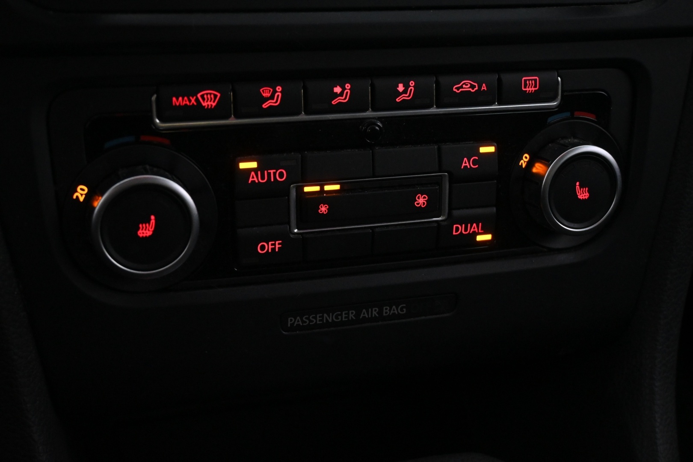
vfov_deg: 28.5
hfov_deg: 41.7
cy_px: 231
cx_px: 346
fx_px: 909
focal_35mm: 47
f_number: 5
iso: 4000
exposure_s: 1/50
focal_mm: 31.5
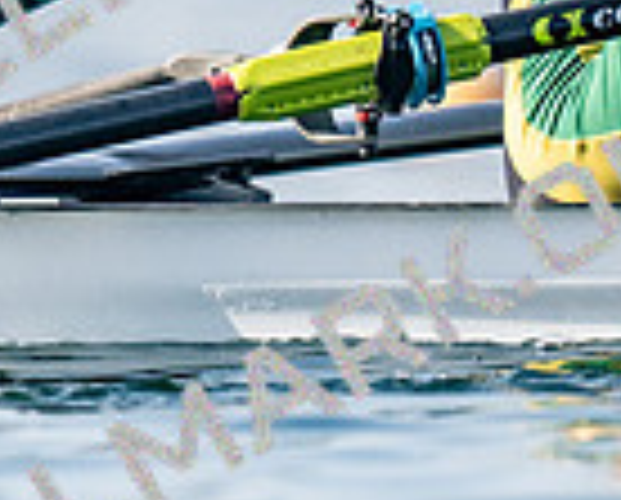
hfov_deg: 0.5
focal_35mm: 3544
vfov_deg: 0.4
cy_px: -185
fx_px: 65274
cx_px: -621
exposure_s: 1/2500
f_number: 4
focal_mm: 600
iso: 200
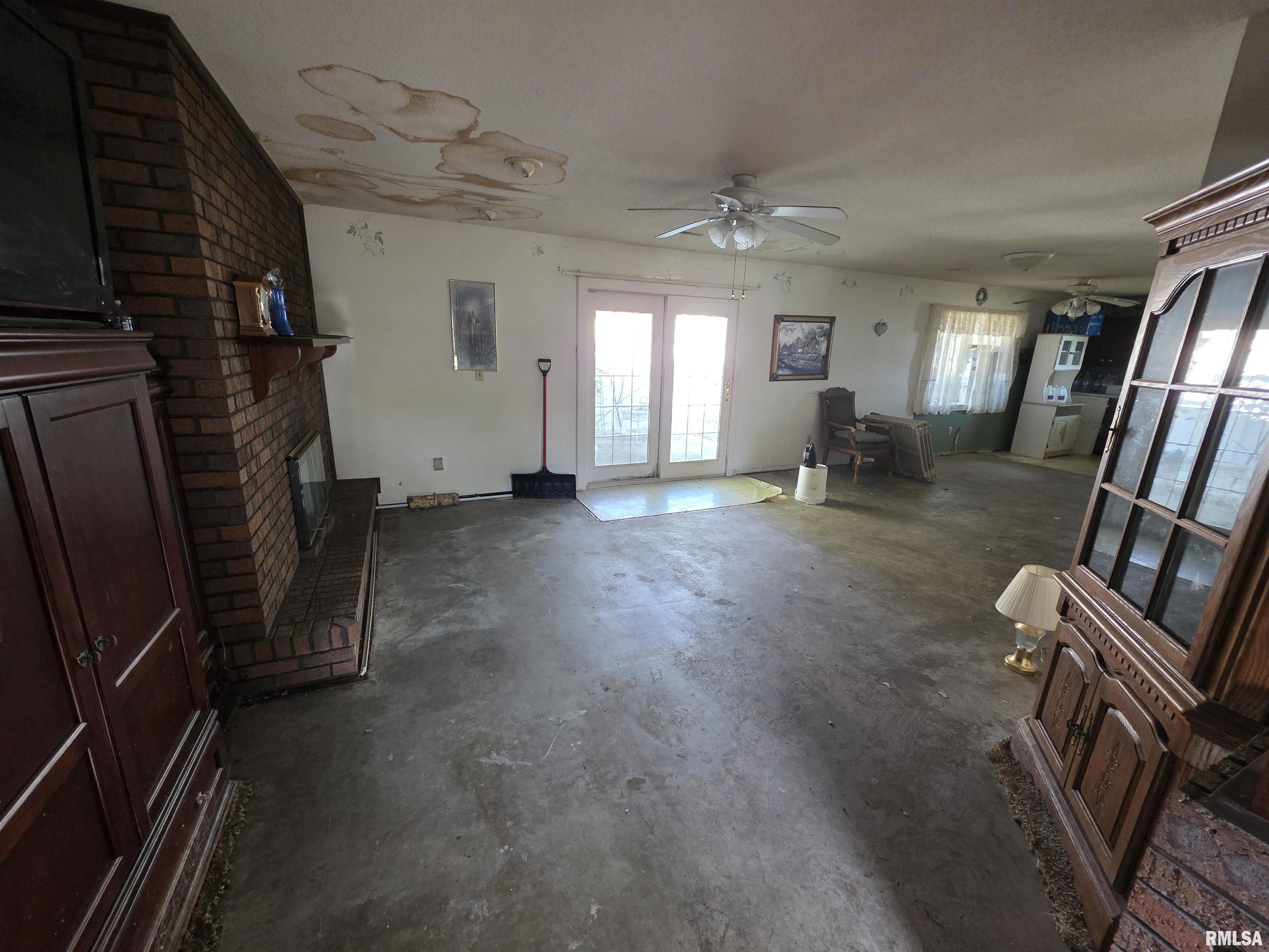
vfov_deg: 89.9
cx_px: 634
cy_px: 476
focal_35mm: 13
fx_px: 477
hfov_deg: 106.2
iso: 500
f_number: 1.9
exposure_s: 1/60
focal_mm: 2.2
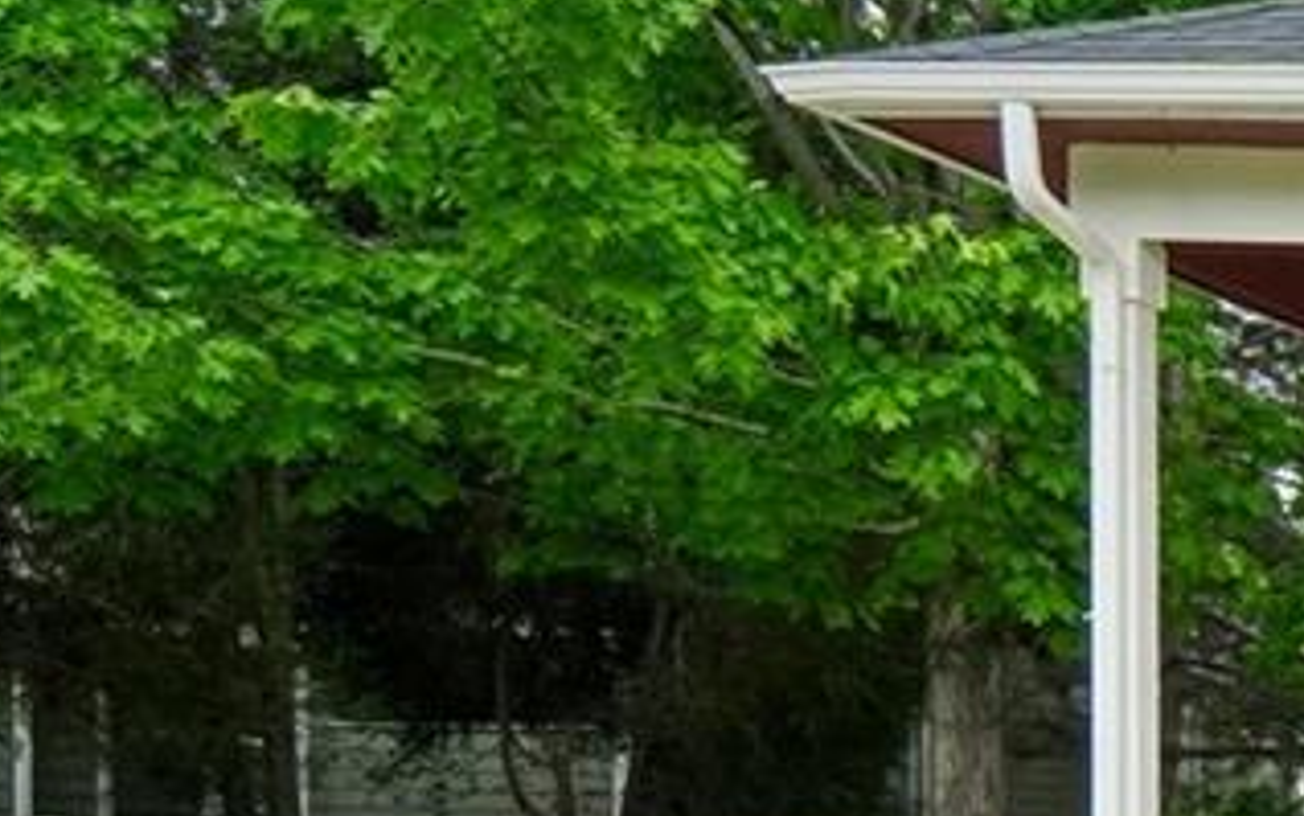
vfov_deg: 16.7
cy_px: 750
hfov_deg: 17.6
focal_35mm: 77
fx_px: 2737
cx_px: 2690
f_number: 8
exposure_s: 1/640
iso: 400
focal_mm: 10
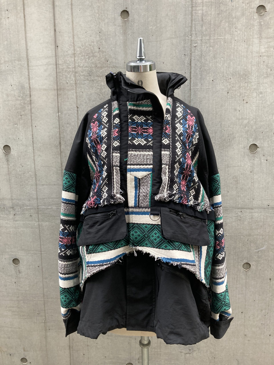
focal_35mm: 28
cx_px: 137
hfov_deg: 49.7
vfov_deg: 63.4
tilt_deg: -9.1
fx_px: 296
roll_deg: +0.5
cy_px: 182
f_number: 1.8
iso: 125
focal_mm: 3.99
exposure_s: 1/60
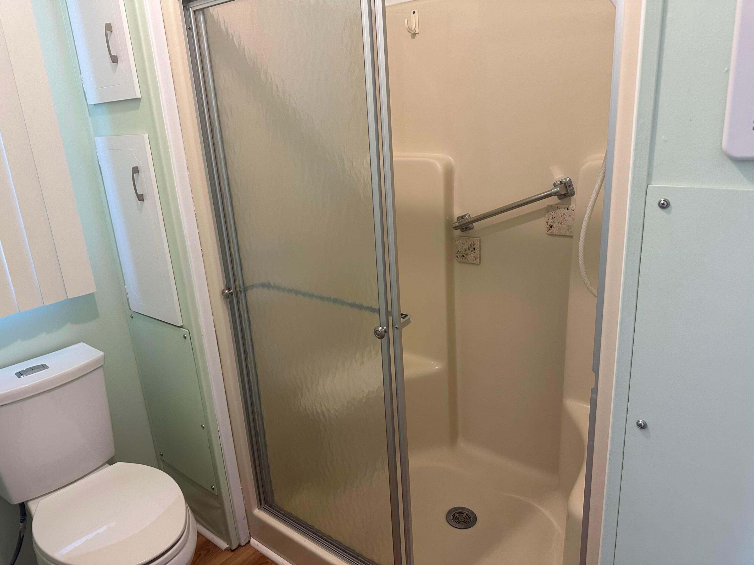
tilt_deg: -16.1
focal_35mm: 24
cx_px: 377
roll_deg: +3.5
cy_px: 282
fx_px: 523
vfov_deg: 56.8
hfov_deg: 71.6
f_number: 1.78
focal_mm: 6.86
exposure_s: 1/120
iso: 200
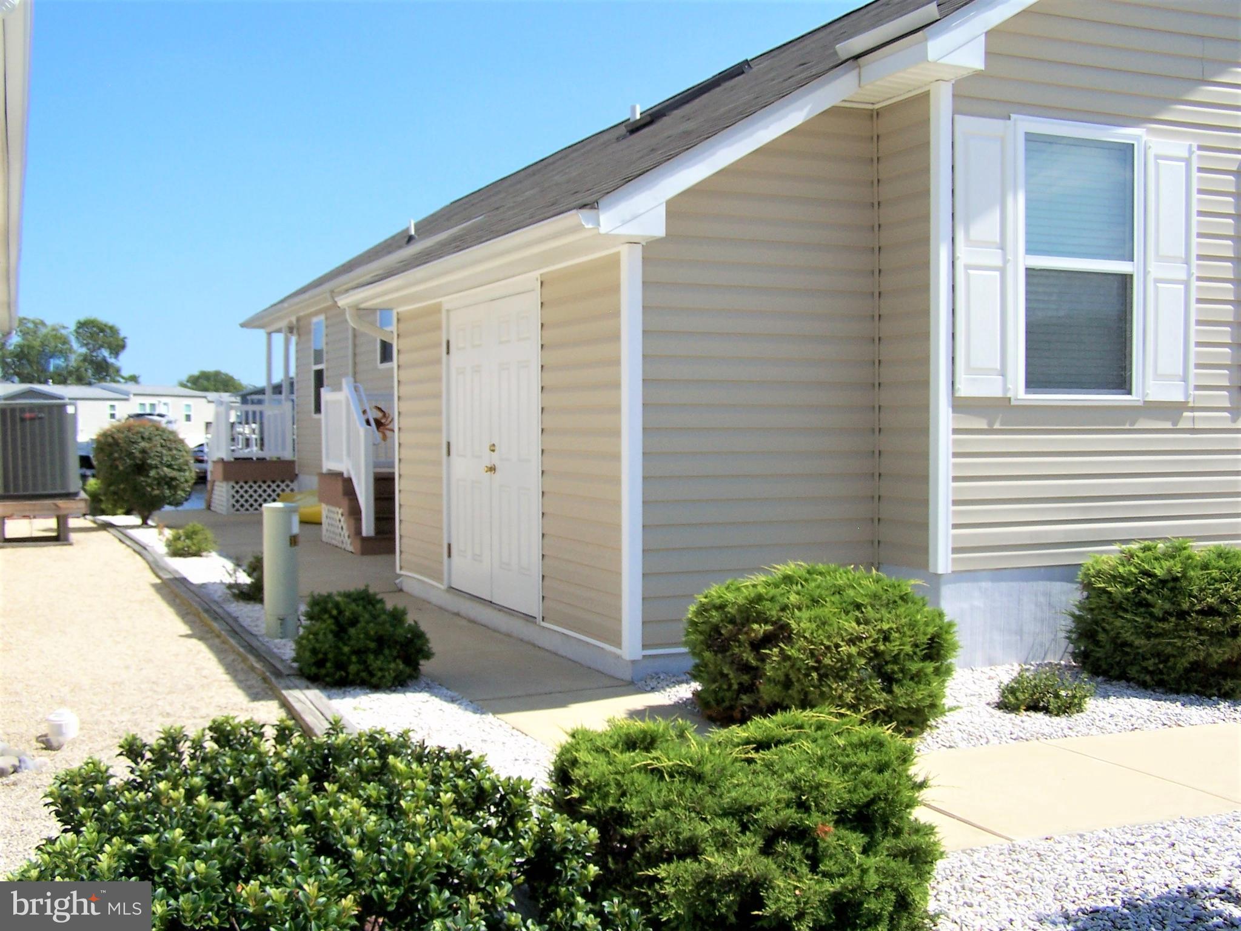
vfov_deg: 37.7
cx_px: 620
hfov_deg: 49.0
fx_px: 1363
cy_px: 466
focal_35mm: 38
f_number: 4
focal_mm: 6.3
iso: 80
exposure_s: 1/1000
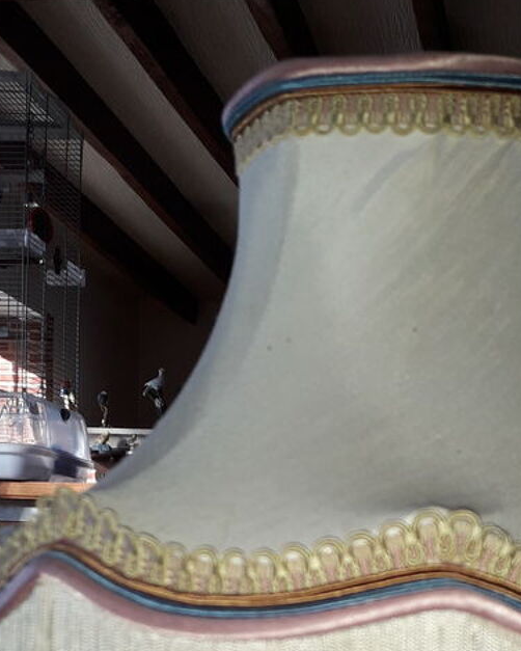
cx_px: 387
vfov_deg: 31.1
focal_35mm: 56
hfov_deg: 26.8
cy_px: 653
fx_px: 1079
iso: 40
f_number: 1.9
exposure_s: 1/132
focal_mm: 3.6
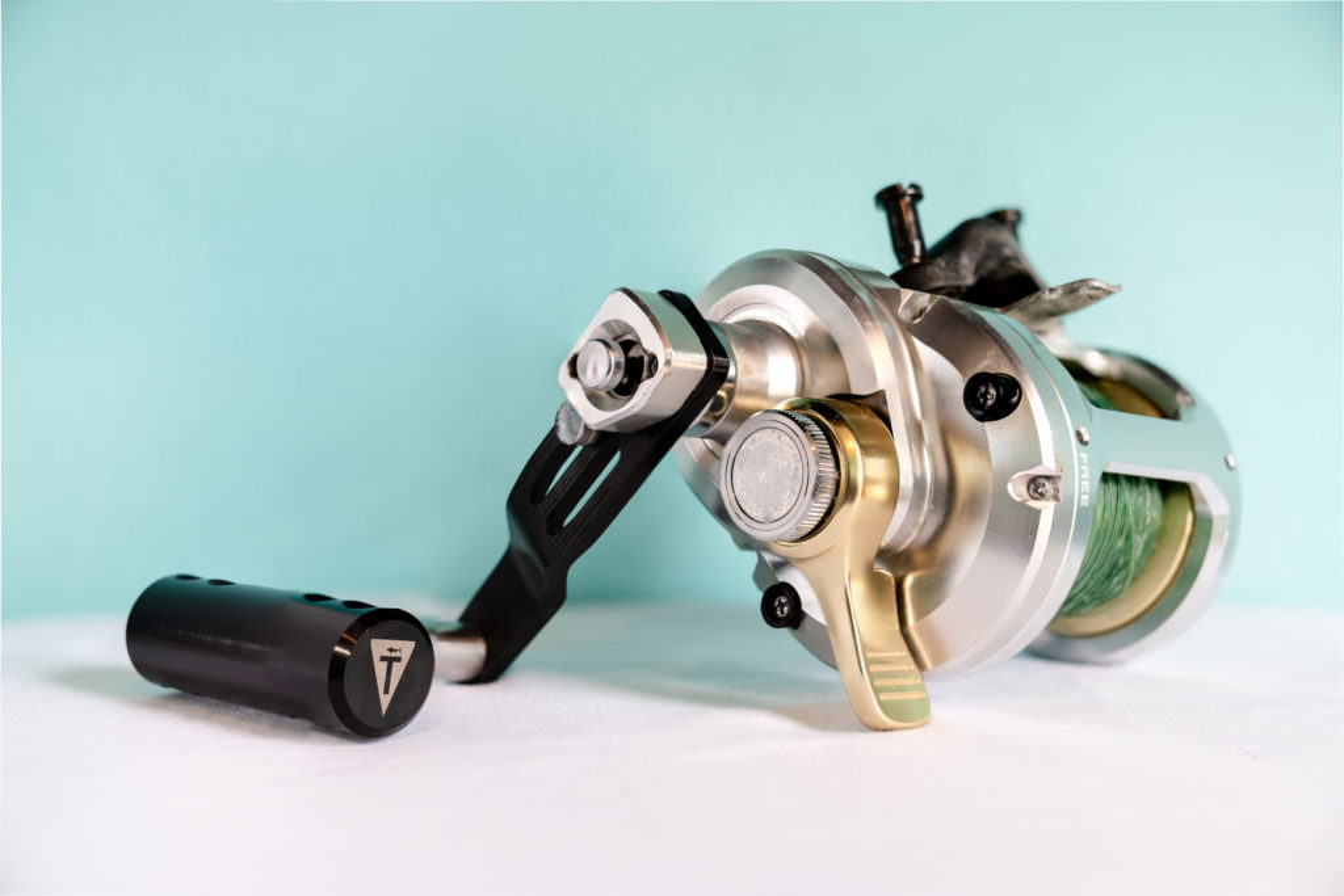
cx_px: 672
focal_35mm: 50
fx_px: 1867
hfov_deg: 39.6
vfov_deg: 27.0
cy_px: 448
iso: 125
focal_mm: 50
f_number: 2.8
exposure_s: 1/60
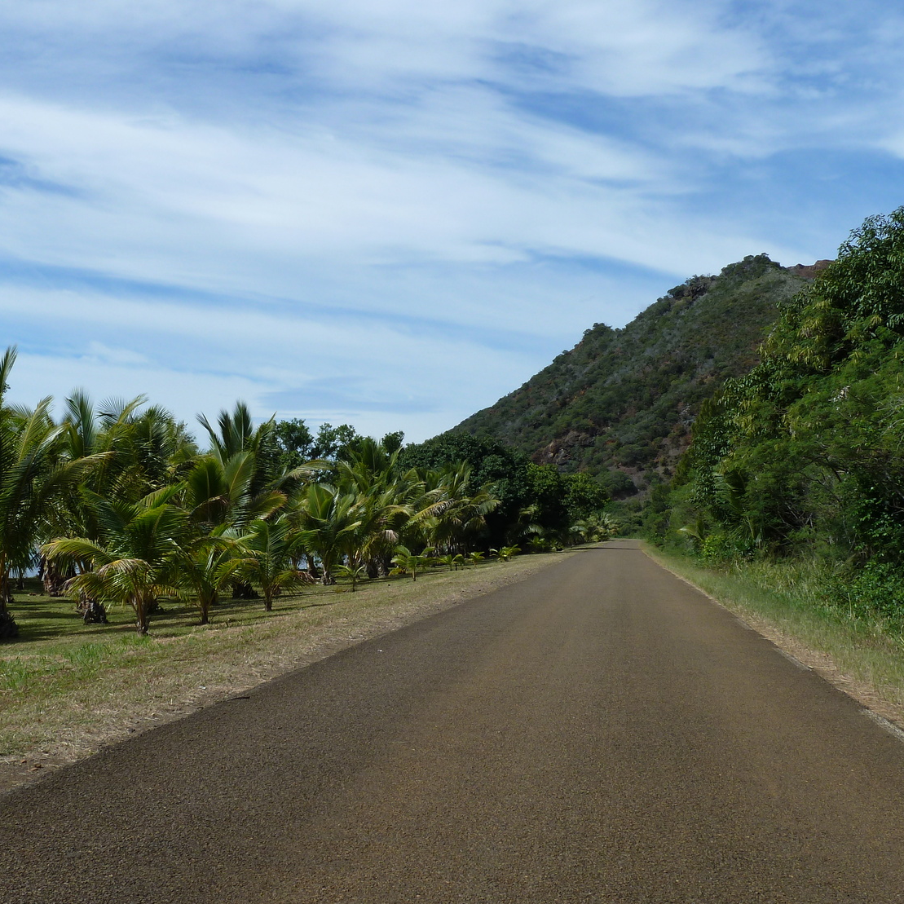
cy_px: 476
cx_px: 336
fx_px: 1507
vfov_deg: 33.4
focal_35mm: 51
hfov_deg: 33.2
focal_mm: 6.5
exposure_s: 1/500
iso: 80
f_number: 5
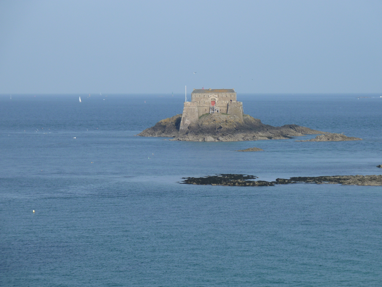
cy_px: 144
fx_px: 1622
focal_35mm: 147
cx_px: 191
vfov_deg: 10.1
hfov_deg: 13.4
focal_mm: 24.1
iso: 80
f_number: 5
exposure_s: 1/400
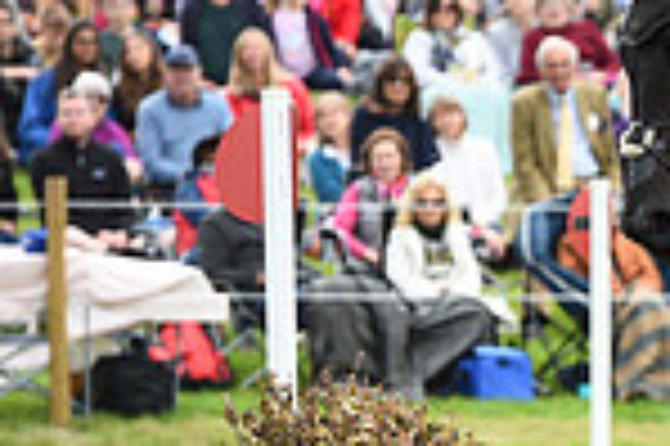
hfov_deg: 3.2
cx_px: 1295
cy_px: 460
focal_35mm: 641
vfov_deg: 2.1
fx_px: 11916
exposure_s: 1/1250
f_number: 5.6
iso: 900
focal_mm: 165
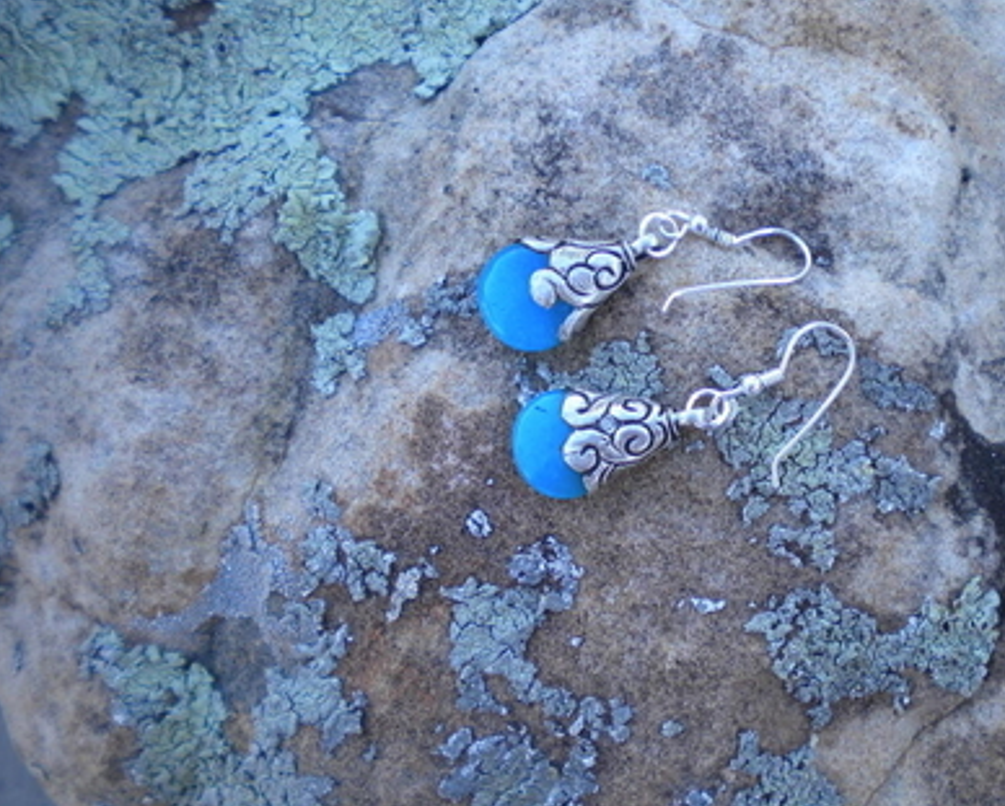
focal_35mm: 44
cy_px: 437
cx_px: 642
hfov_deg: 41.6
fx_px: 1310
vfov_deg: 34.2
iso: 80
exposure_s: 1/96.7
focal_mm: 6.3
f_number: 3.1
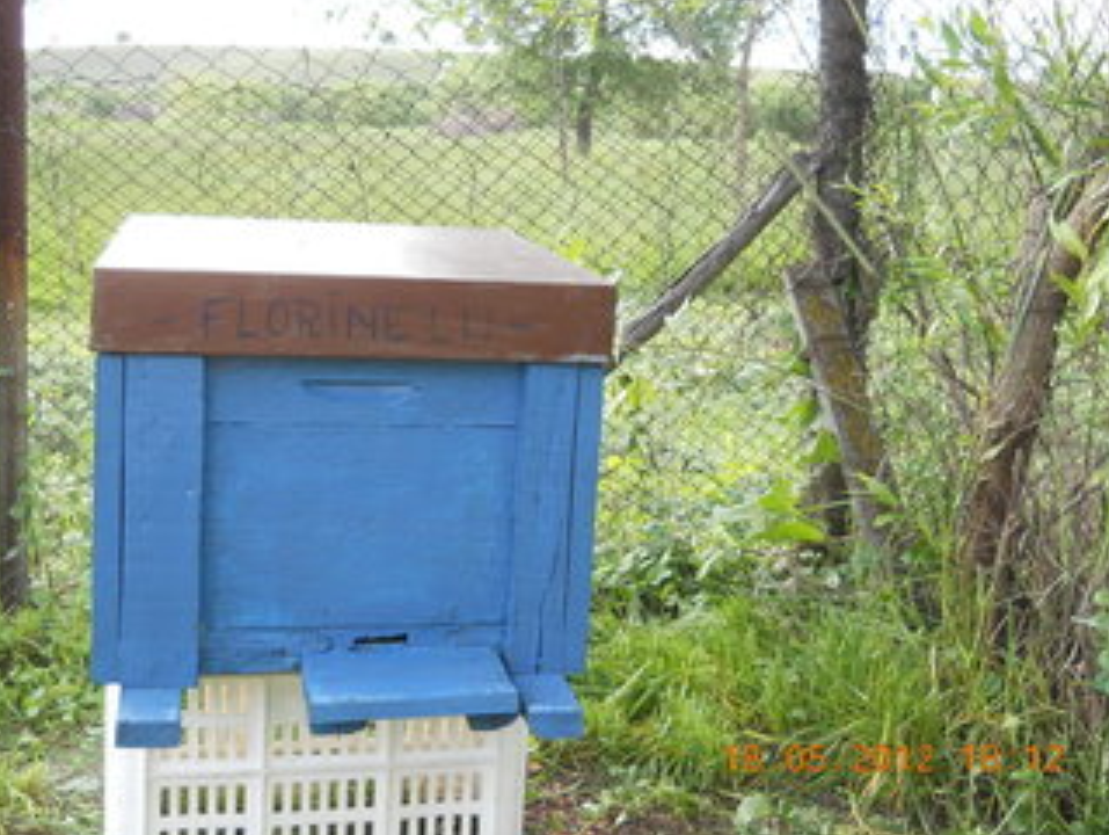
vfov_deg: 32.2
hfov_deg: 42.0
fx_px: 1443
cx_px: 511
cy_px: 391
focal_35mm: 45
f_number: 3.1
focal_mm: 6.72
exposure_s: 1/60
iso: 80
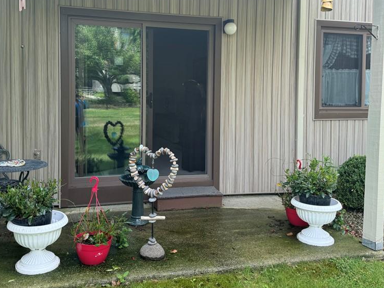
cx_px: 168
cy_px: 108
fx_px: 366
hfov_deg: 55.2
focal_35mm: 33
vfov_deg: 42.6
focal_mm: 6.76
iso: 80
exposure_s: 1/627
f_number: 1.78
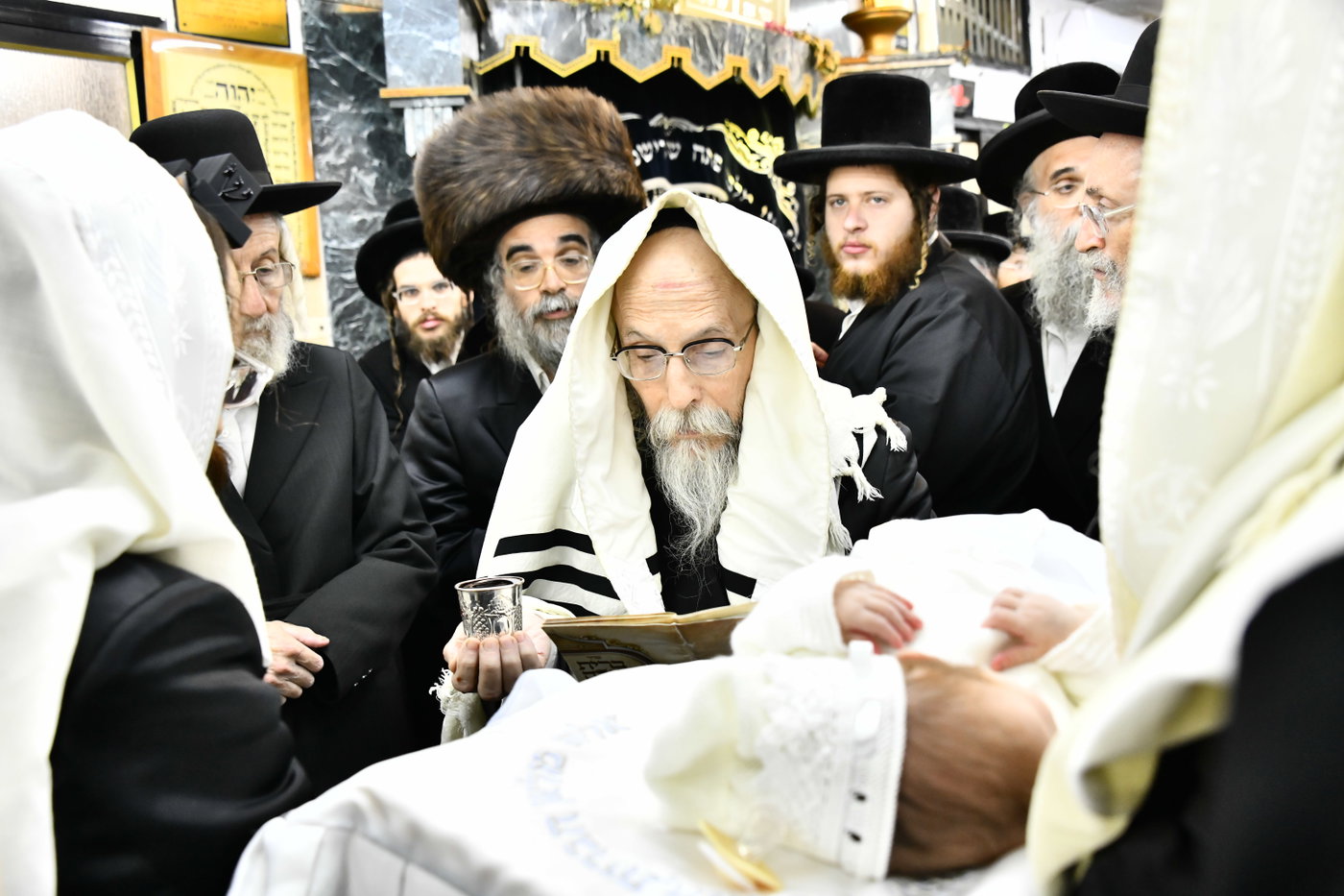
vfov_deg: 37.8
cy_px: 448
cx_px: 672
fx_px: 1306
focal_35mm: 35
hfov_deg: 54.4
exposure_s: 1/200
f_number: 5.6
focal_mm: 35
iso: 2500
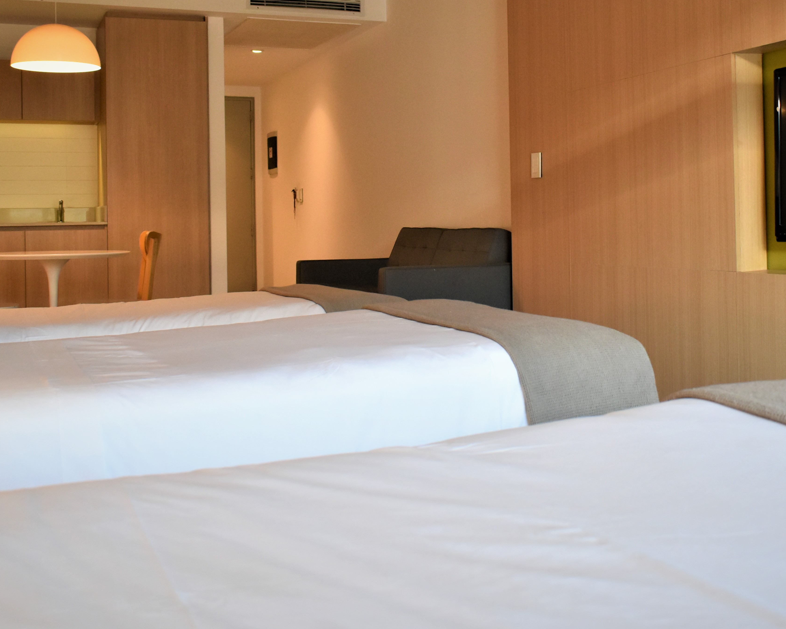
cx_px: 412
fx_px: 1047
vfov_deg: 33.1
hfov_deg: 41.1
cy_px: 209
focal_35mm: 45
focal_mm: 18
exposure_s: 1/125
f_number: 3.5
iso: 1000
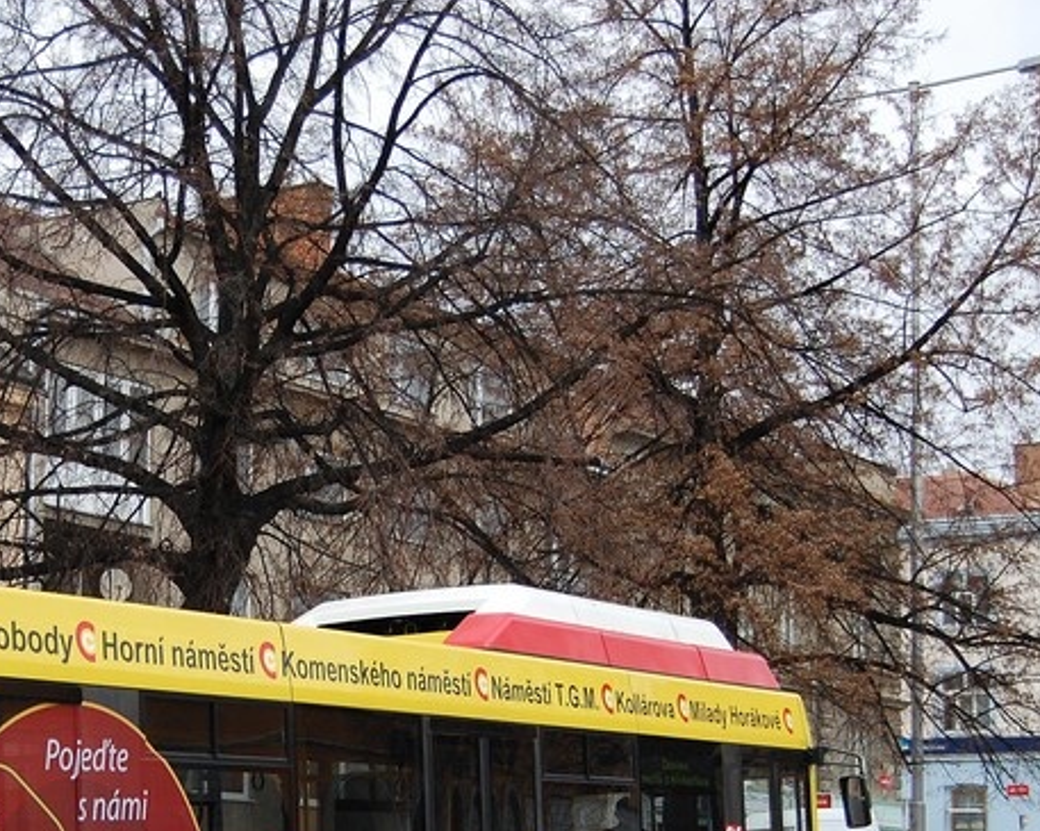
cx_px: 191
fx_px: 2643
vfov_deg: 17.7
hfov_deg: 21.9
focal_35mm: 86
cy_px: 660
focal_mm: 31
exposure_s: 1/1000
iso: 400
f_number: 4.5
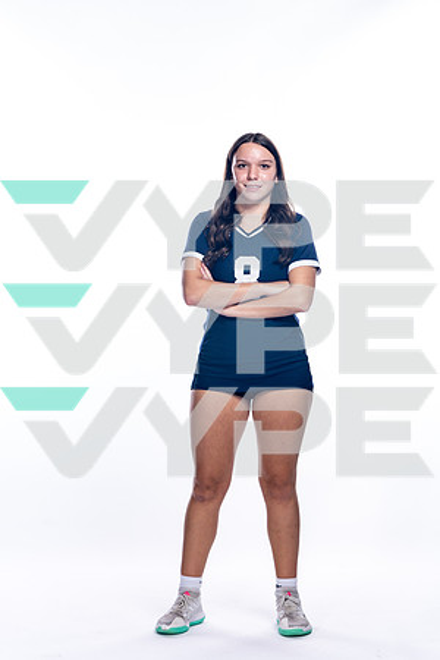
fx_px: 1980
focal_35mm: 108
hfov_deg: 12.7
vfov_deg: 18.9
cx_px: 220
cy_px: 330
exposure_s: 1/250
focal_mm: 108
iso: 400
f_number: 5.6
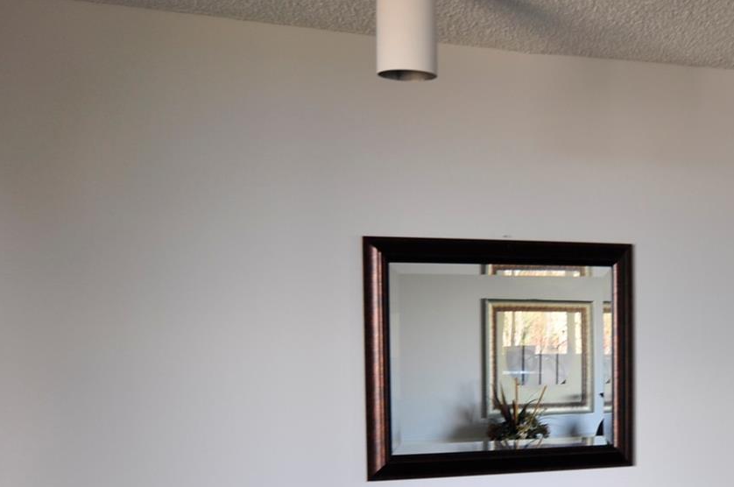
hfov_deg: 30.6
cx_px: 656
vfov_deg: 21.1
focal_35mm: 63
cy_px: 422
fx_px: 1283
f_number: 4
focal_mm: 22
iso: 200
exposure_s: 1/13
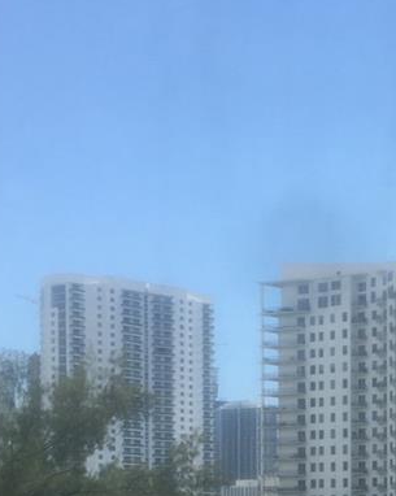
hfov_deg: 16.5
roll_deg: -0.1
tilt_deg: -0.3
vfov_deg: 20.2
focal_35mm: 89
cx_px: 483
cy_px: 584
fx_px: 1305
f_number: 2.2
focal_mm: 4.15
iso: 25
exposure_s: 1/569
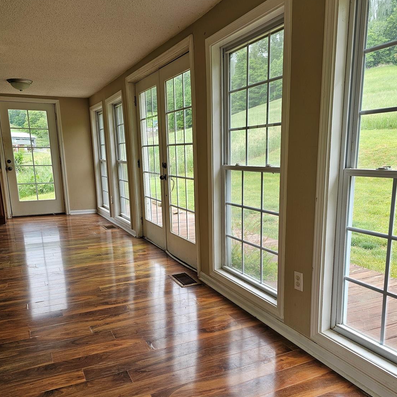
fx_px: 363
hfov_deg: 57.3
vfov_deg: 56.8
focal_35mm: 28
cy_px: 240
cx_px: 197
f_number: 1.7
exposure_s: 1/120
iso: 25
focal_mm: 6.3
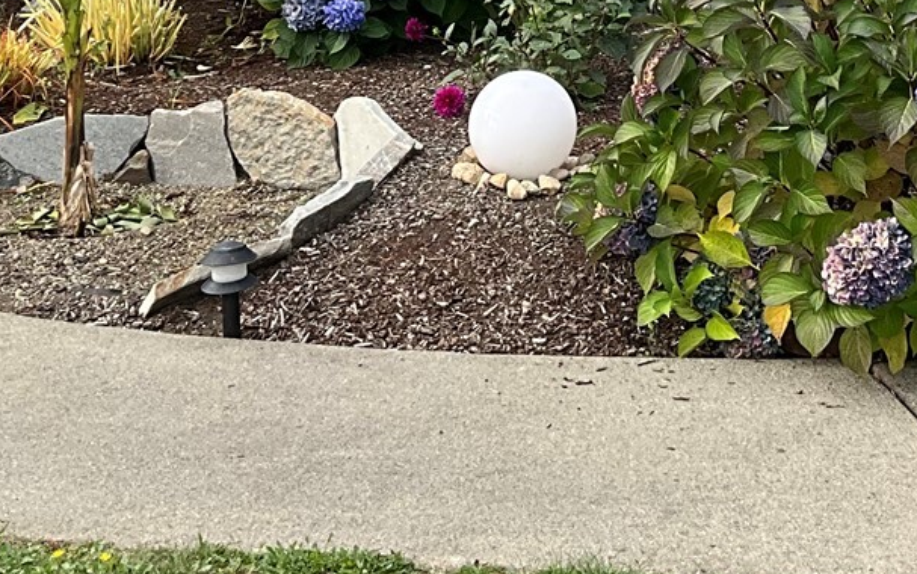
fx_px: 2025
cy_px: -326
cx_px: 669
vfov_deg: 14.8
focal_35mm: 81
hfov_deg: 25.3
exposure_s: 1/739
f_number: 1.8
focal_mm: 3
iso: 25
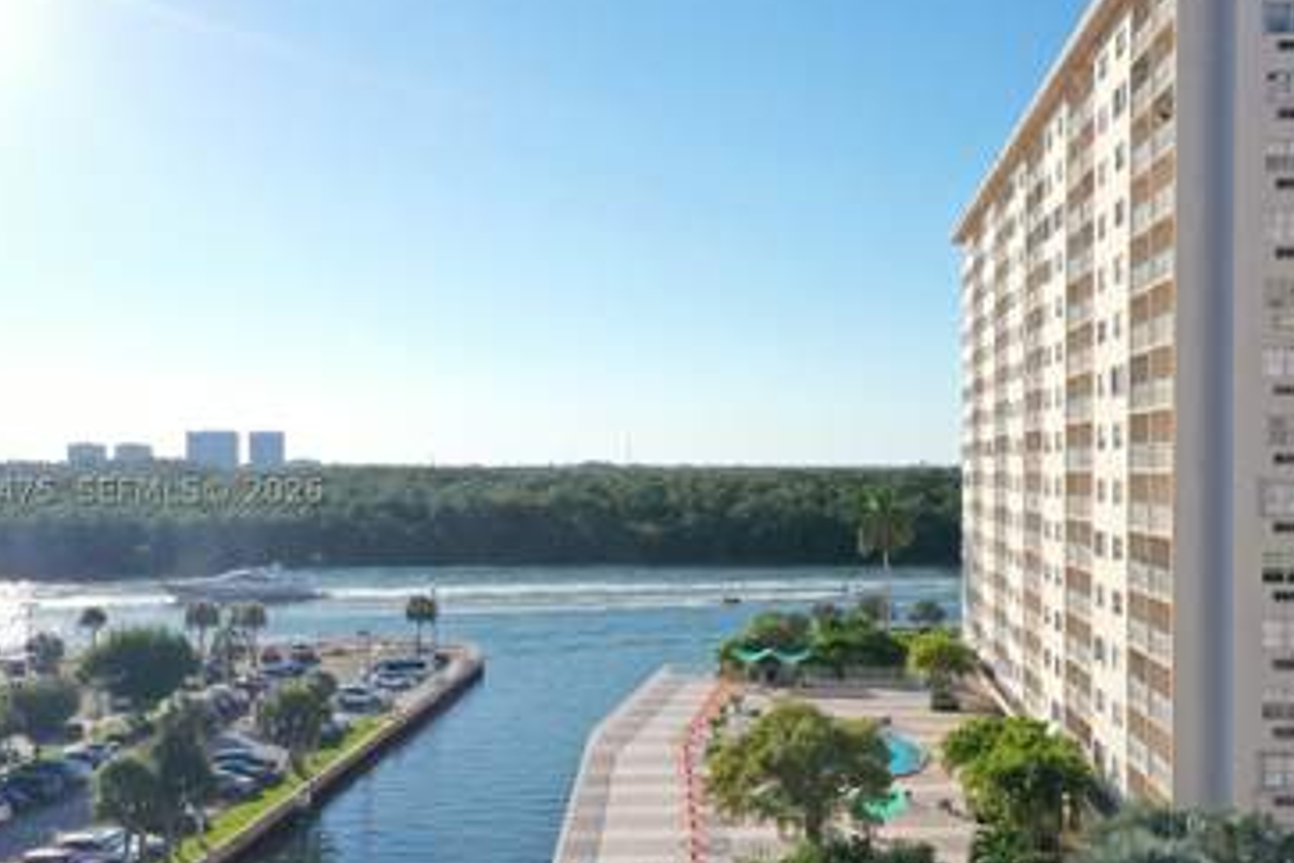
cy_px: 487
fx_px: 1330
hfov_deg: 51.8
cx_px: 720
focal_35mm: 37
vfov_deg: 35.9
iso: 100
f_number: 5.6
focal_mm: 10.26
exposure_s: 1/500
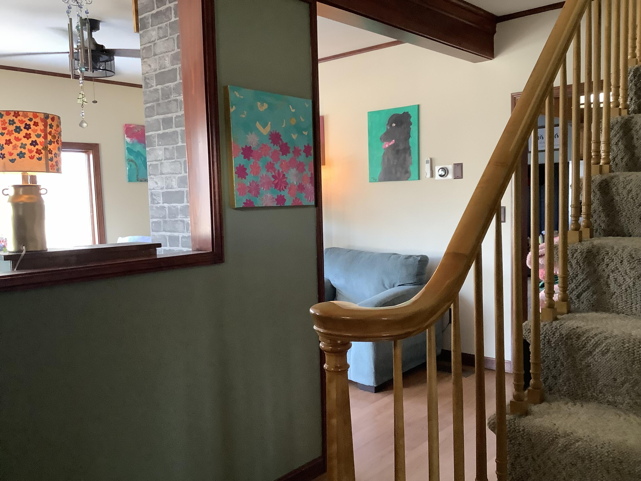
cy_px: 240
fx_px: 574
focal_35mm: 31
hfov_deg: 58.4
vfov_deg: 45.4
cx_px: 320
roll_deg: +0.8
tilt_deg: -5.4
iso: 250
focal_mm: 3.3
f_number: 2.4
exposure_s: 1/60
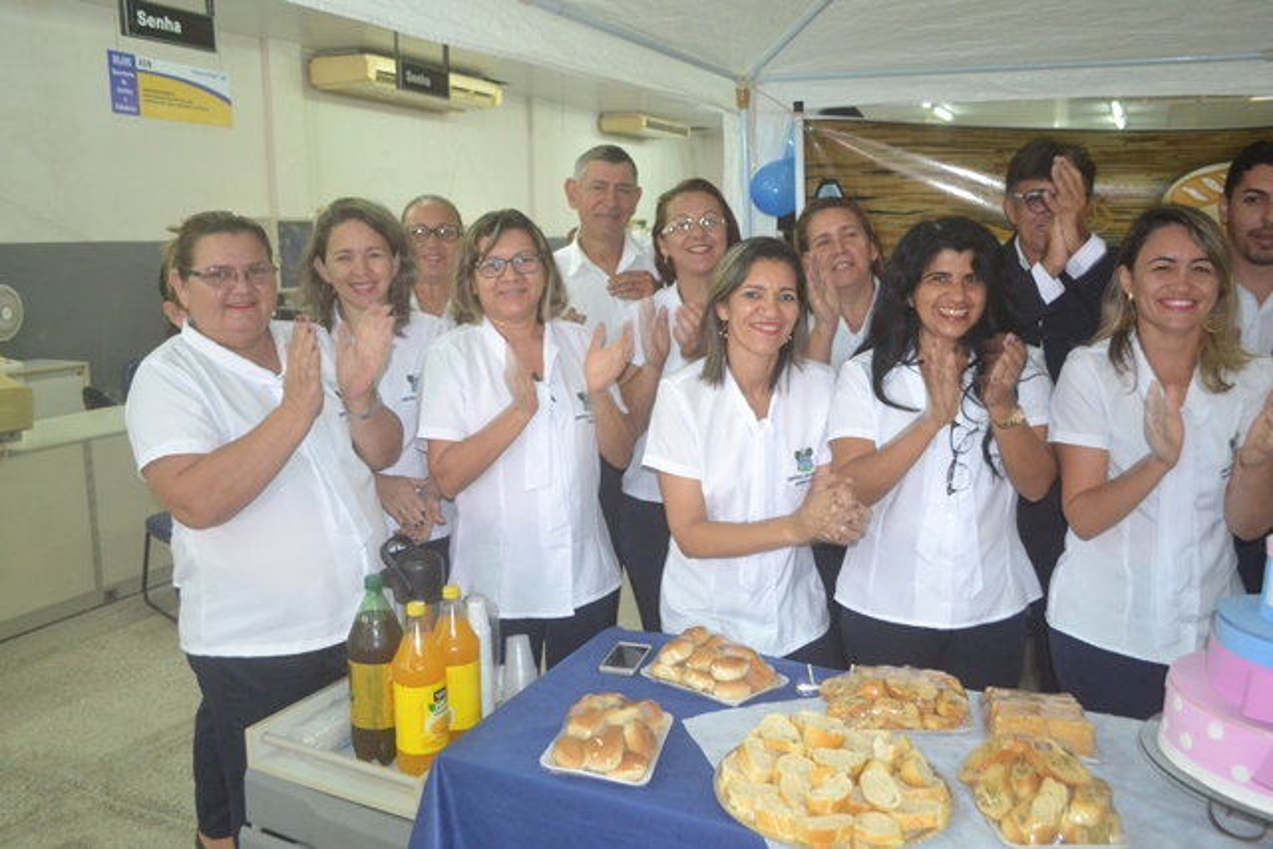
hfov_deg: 61.9
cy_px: 424
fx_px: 1061
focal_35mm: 30
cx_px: 636
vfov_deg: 43.6
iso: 2000
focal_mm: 20
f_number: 3.8
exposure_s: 1/60
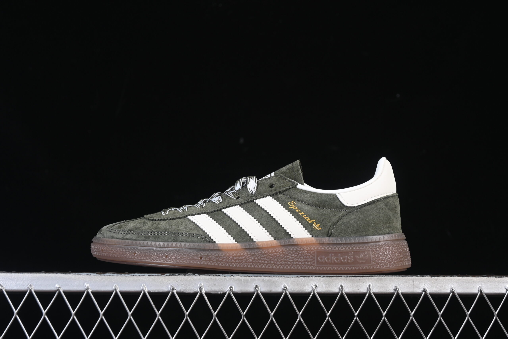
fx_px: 1058
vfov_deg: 18.2
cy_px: 170
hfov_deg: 27.0
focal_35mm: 75
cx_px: 254
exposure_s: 1/80
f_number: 7.1
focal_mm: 50
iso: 160
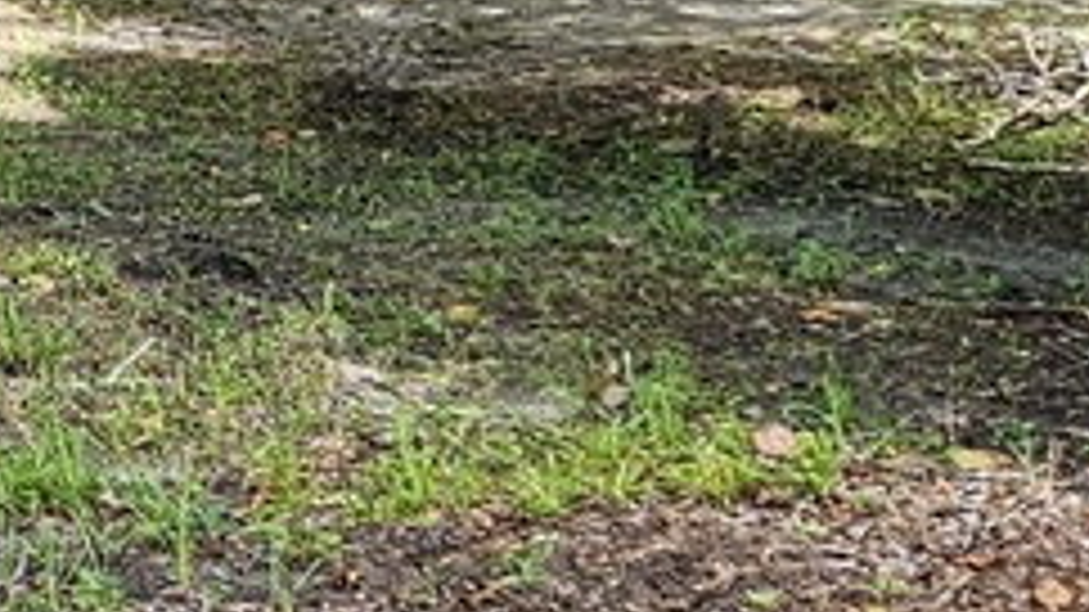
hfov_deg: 11.2
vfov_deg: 7.1
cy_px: -490
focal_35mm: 166
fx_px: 4792
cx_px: -1364
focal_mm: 5.4
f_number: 1.8
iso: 40
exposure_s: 1/180
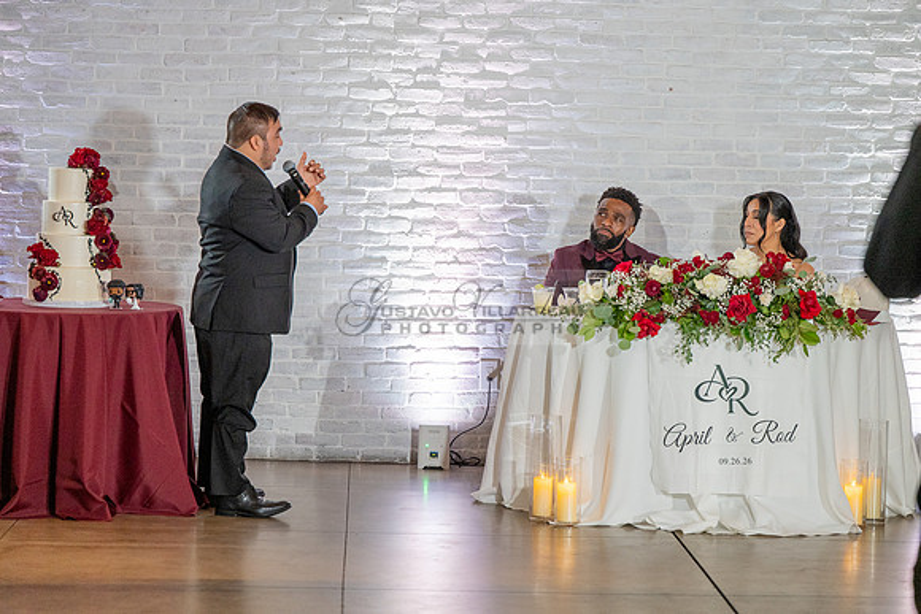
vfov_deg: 13.6
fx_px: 2584
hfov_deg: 20.2
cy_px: 307
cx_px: 460
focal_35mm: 101
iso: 1600
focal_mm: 101
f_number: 2.8
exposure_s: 1/320
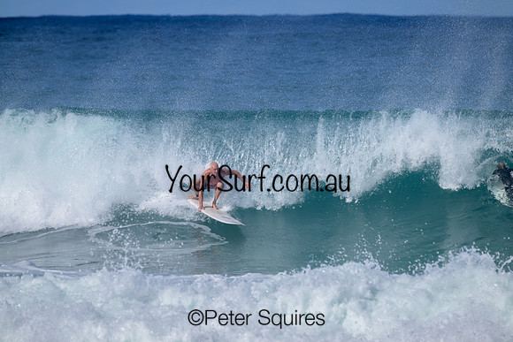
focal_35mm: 680
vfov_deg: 2.0
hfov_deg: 3.0
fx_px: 9692
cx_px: 256
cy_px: 171
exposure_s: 1/2000
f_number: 11
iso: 560
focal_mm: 680
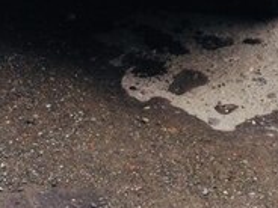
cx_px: 159
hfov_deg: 18.9
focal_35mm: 104
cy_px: -151
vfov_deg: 13.0
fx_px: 835
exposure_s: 1/398
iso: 32
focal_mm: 4.15
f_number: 2.2
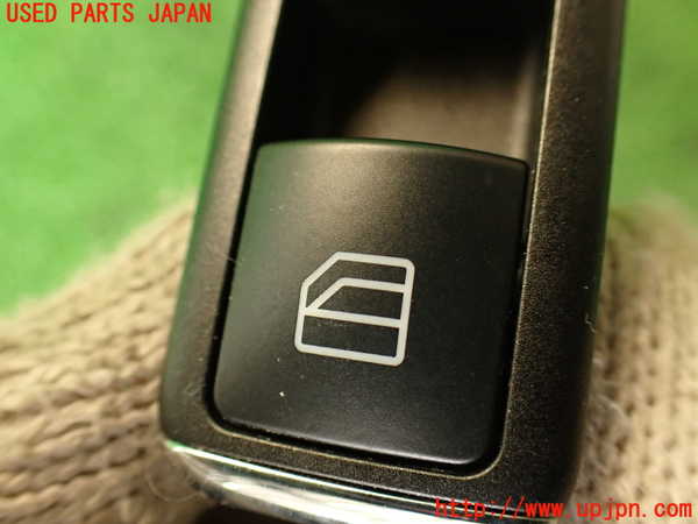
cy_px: 262
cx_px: 349
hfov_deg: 56.8
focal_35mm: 32
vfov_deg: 44.2
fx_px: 645
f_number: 2.4
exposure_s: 1/30
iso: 320
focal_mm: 5.79
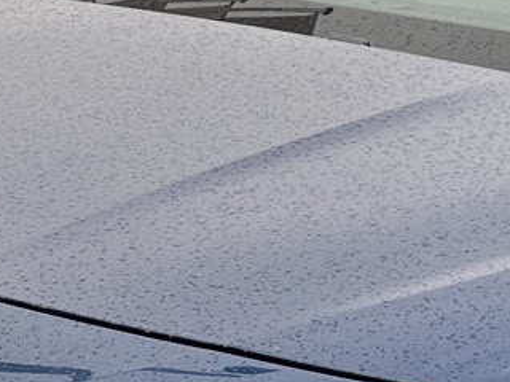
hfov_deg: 12.4
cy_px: 551
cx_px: 563
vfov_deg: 9.3
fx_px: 2298
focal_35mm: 156
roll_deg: -2.7
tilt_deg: -19.0
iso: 32
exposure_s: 1/122
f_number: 1.6
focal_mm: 5.1
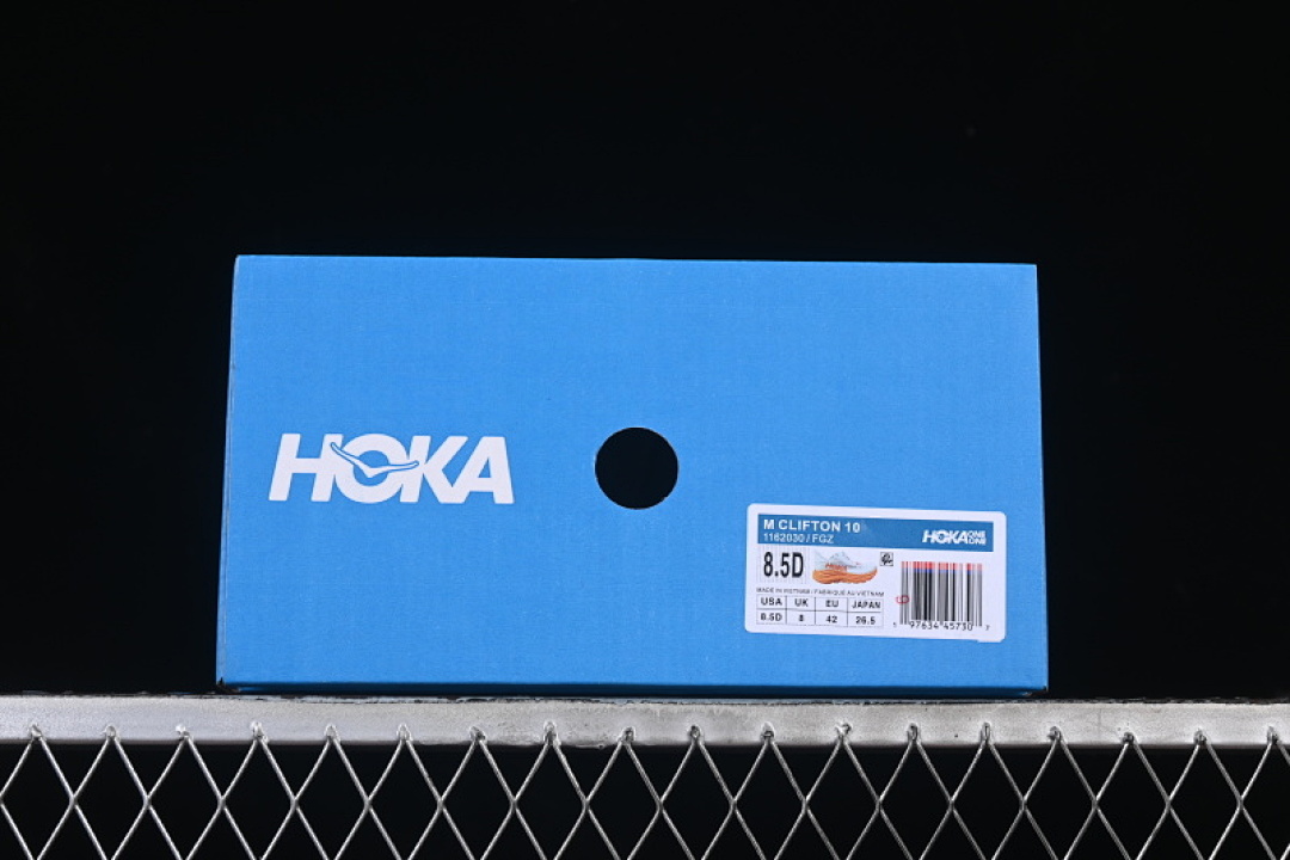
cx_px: 645
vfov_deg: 18.2
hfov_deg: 27.0
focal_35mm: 75
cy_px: 430
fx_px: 2687
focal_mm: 50
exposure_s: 1/80
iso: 160
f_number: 8
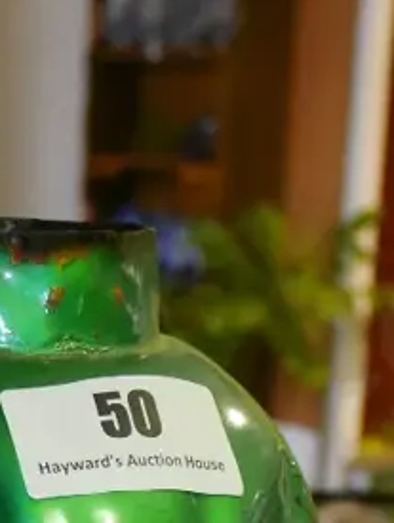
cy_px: 858
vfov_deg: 13.6
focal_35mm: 134
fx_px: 2029
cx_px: 37
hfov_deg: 11.0
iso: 3200
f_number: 4.2
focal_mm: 18
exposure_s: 1/125
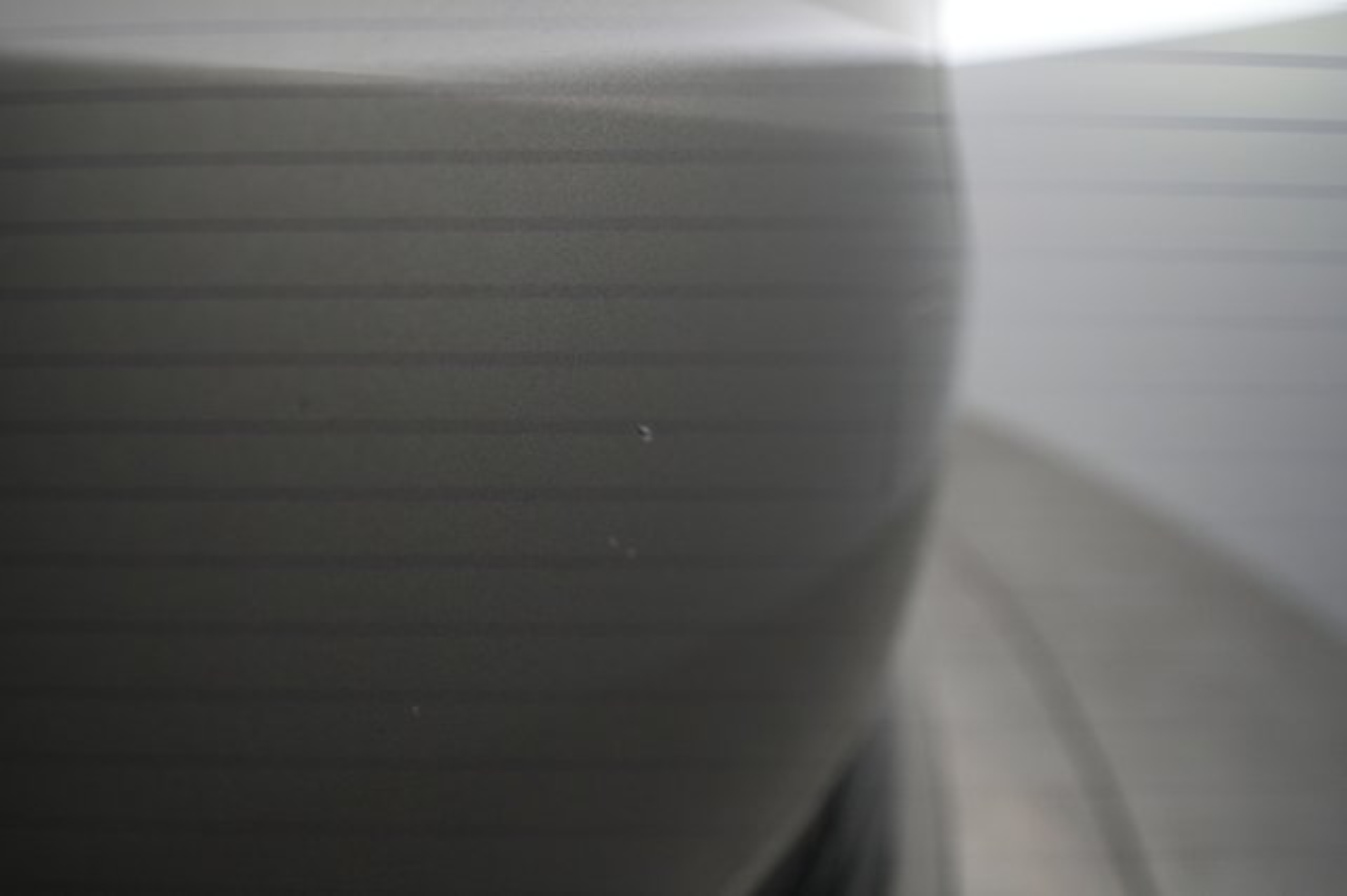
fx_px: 1047
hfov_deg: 65.5
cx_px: 674
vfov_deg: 46.4
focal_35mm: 28
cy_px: 448
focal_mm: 28
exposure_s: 1/250
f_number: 4.5
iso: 4000
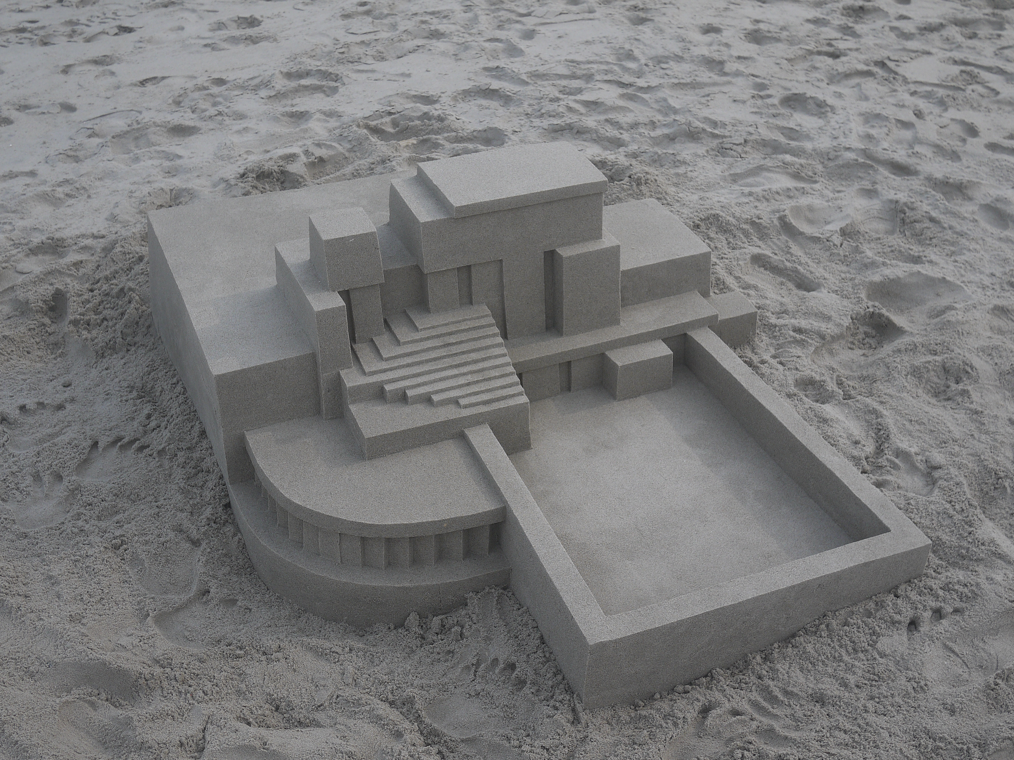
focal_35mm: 40
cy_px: 380
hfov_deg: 46.8
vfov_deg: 36.0
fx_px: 1172
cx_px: 507
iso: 100
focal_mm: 20
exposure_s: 1/800
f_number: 4.5
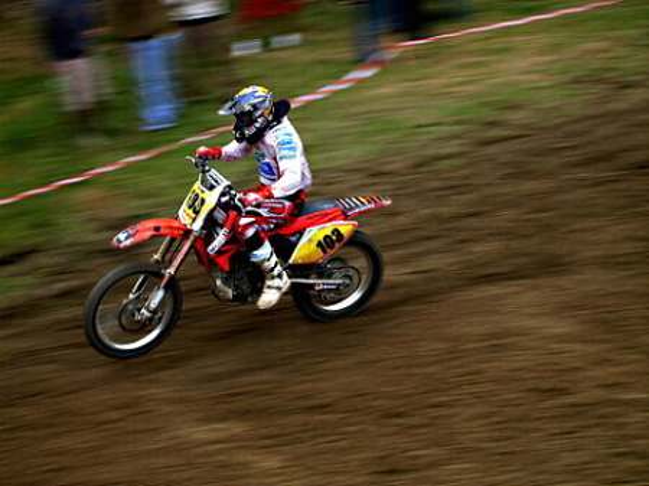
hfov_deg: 17.3
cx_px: 324
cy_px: 243
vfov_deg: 13.0
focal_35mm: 114
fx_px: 2136
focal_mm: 18.9
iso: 100
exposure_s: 1/60
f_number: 5.2
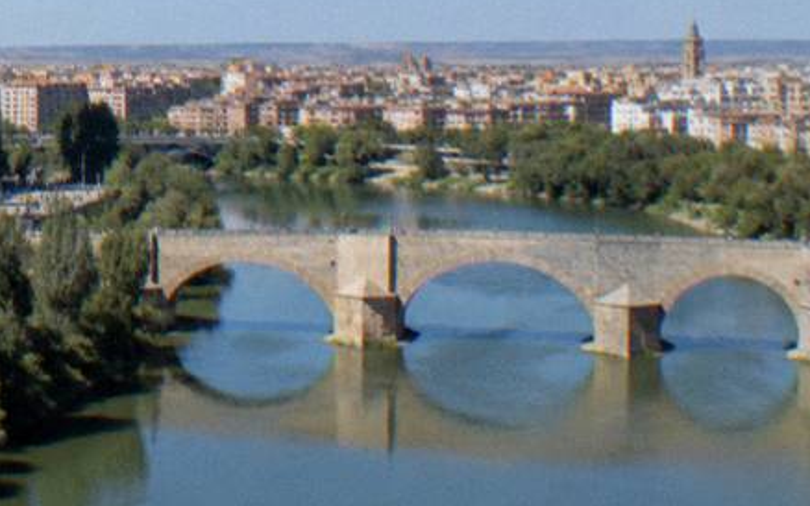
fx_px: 2517
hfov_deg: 17.7
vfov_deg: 11.5
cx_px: -68
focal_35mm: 114
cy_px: 118
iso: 400
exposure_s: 1/640
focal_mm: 49
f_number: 5.6
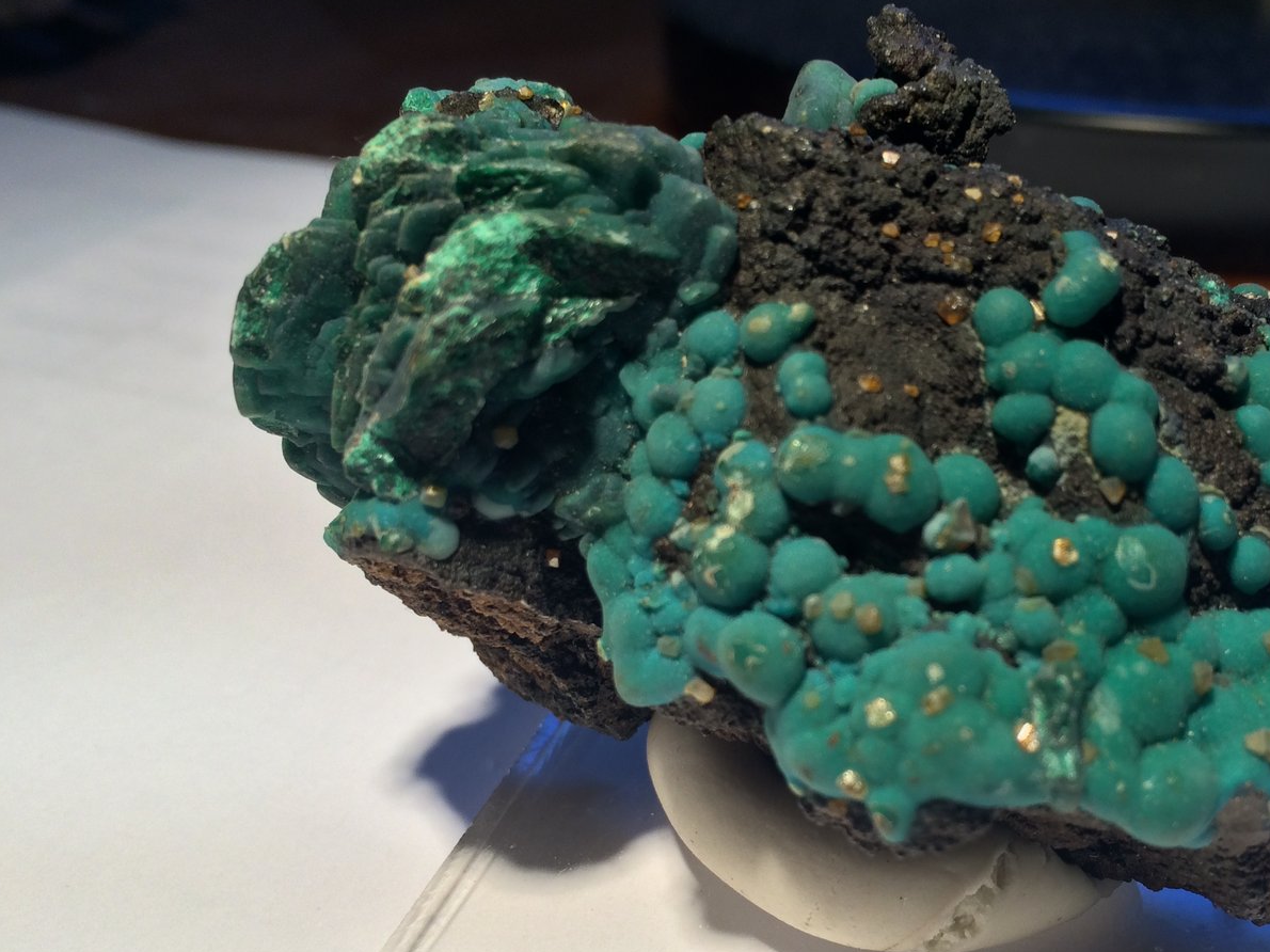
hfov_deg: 47.3
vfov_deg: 36.7
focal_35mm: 39
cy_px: 546
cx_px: 819
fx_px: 1431
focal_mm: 4.15
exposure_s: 1/120
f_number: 2.2
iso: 40
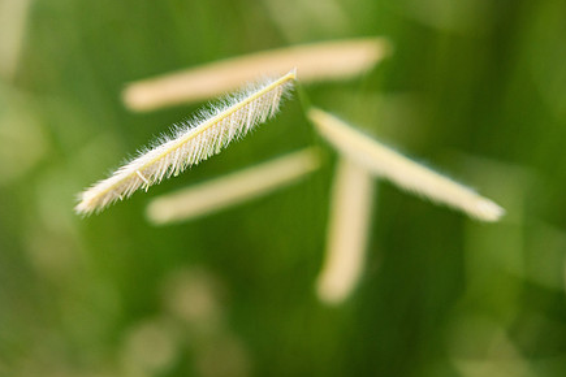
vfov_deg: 17.1
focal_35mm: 80
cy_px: 166
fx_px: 1258
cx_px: 251
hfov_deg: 25.3
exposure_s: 1/800
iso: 800
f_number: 4
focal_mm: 60
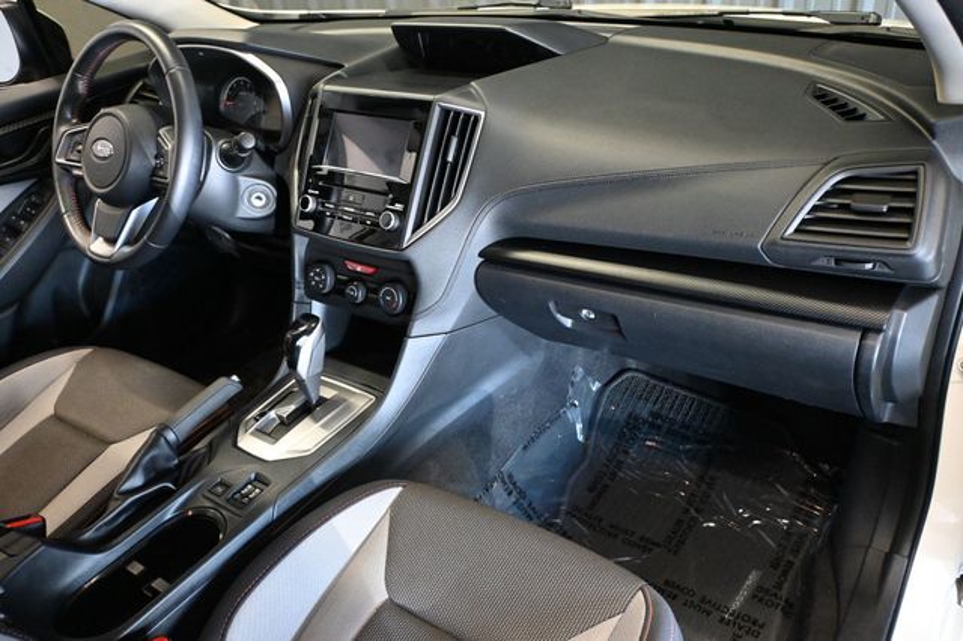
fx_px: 802
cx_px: 482
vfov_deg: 43.6
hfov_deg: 62.0
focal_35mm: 30
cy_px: 320
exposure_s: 1/60
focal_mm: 20
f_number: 3.8
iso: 5000
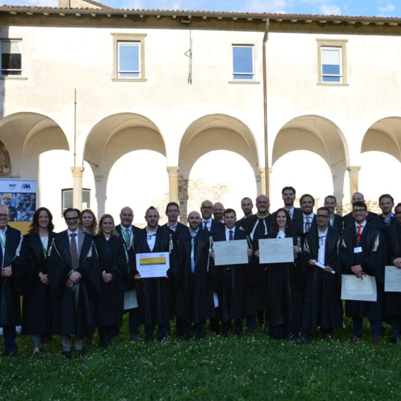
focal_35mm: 43
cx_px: 219
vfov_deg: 39.2
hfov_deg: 39.1
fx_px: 564
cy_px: 204
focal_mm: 22
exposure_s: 1/160
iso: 100
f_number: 6.3
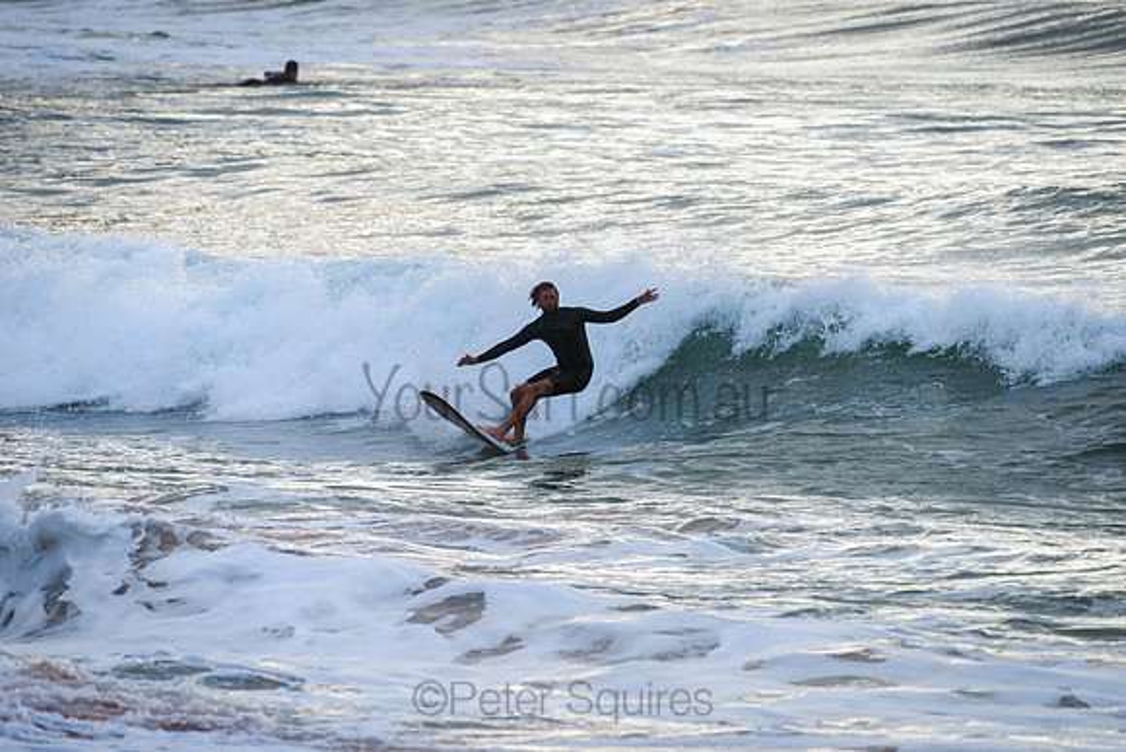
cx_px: 563
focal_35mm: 503
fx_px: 15730
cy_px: 376
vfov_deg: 2.7
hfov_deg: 4.1
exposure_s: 1/1000
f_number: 5.6
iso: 250
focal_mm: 500
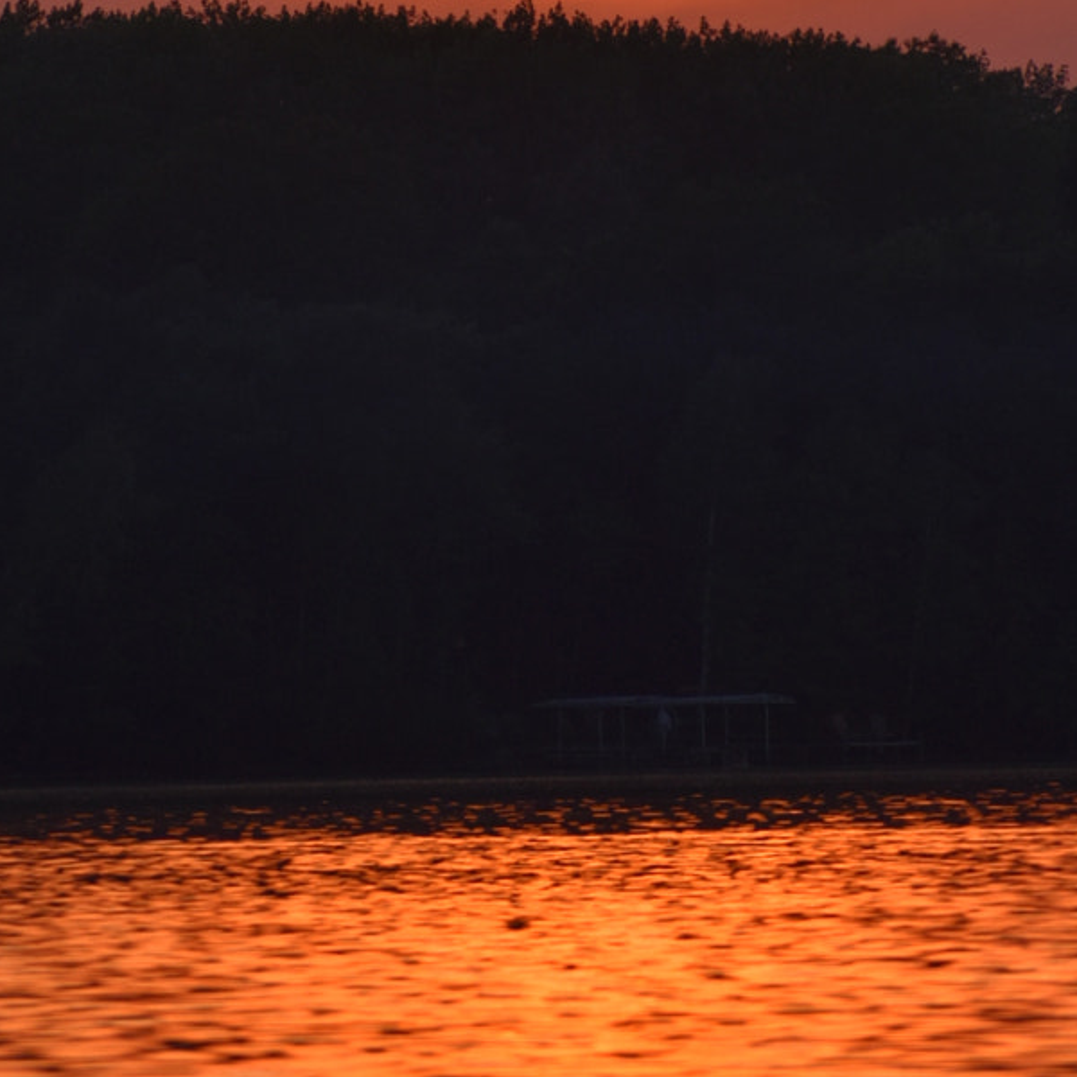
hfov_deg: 1.7
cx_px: 521
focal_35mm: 1020
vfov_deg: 1.7
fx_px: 35904
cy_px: 0
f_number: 6.3
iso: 400
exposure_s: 1/1000
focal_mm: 300
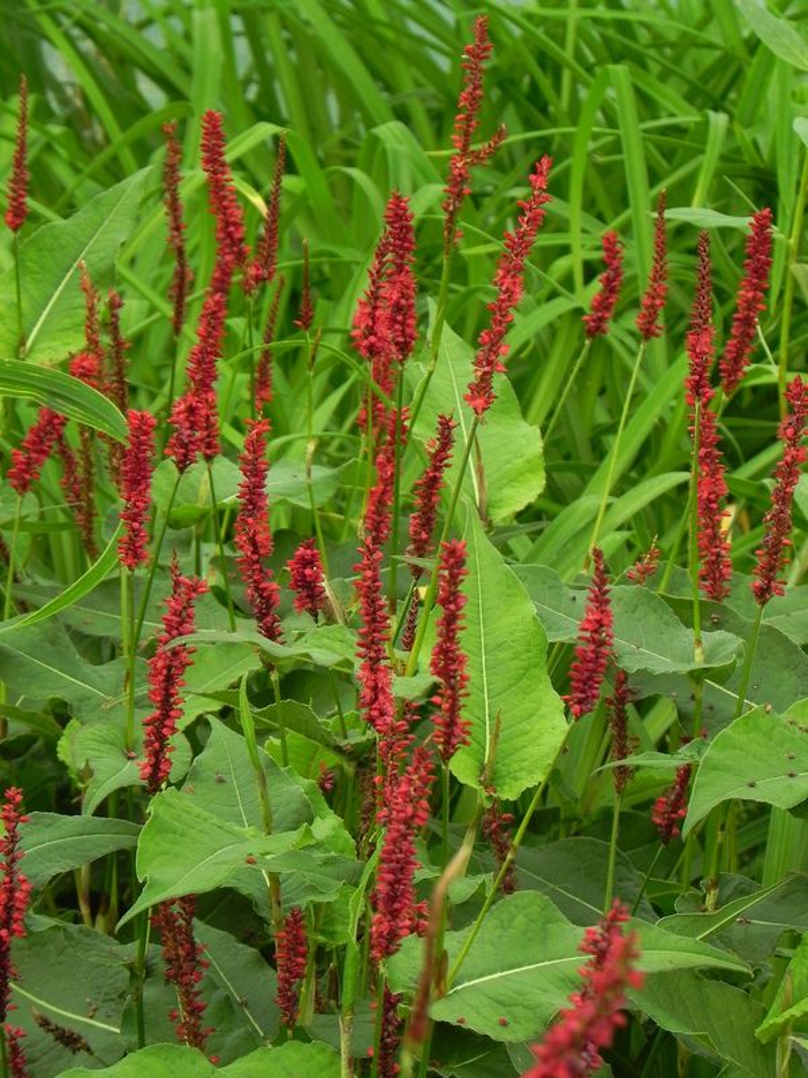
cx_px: 404
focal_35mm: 184
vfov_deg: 10.7
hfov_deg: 8.1
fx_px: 5727
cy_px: 539
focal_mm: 32.7
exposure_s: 1/100
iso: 160
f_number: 5
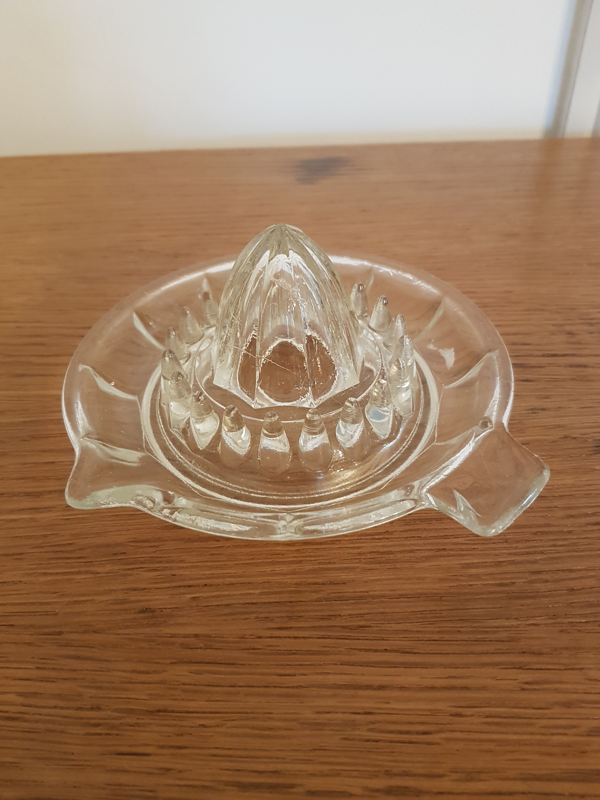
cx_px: 300
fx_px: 601
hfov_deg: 53.1
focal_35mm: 26
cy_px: 400
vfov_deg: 67.3
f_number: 1.7
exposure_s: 1/25
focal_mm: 4.2
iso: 160
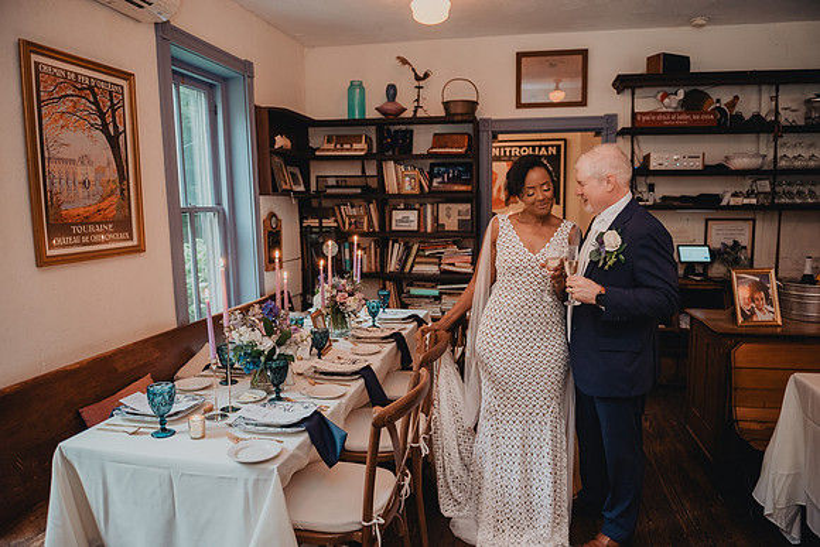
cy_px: 277
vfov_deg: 52.1
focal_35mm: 25
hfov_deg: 72.4
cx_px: 419
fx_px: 560
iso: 2000
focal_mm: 24
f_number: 2.8
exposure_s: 1/60
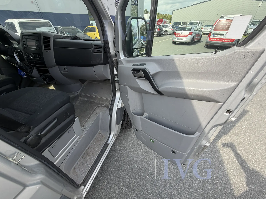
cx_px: 133
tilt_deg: -36.2
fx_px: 108
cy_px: 100
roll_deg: +1.3
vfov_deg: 85.7
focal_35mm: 14
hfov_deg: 102.1
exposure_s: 1/347
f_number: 2.2
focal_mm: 2.22
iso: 50
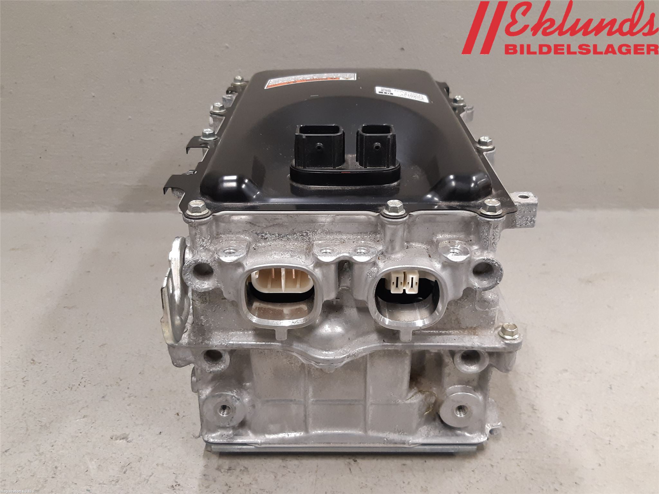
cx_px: 330
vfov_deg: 53.1
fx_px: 495
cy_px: 247
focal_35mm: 26
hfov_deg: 67.3
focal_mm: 3.93
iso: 160
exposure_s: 1/50
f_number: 1.7
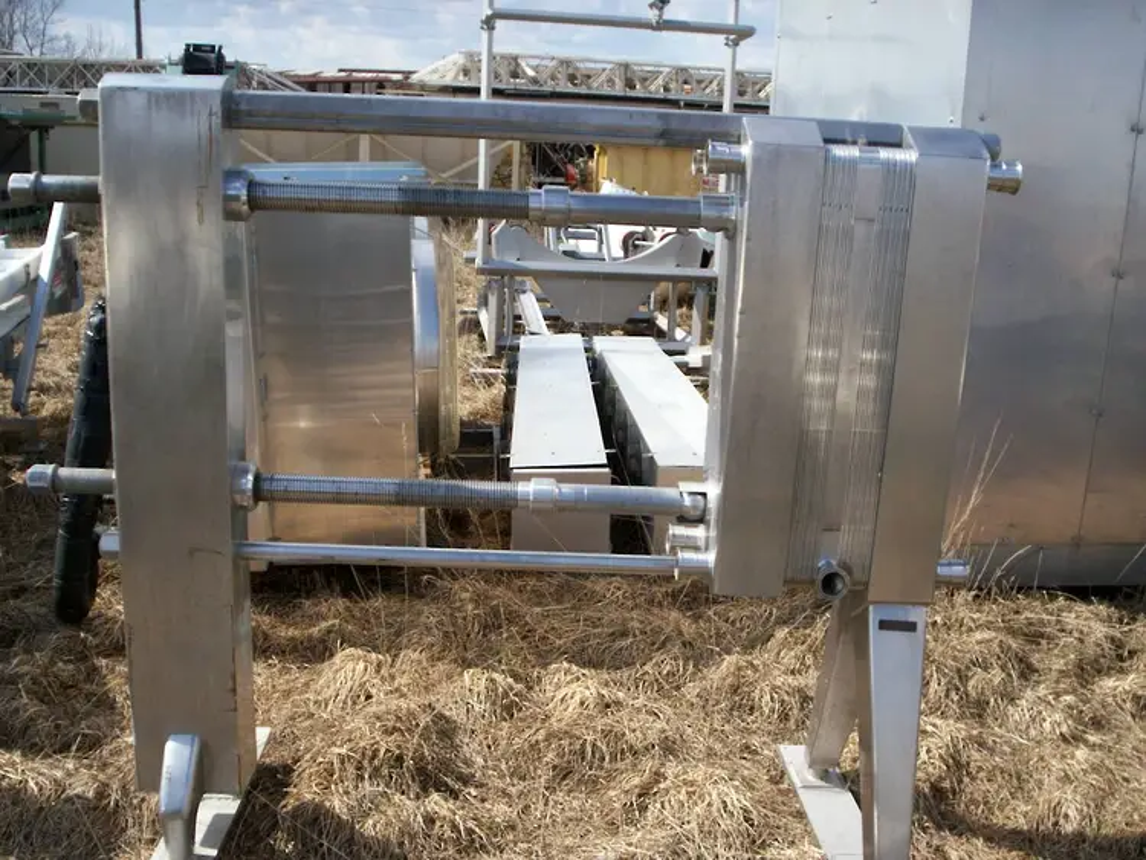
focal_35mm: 36
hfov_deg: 51.3
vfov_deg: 39.7
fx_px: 1192
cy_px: 430
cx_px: 573
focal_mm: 5.9
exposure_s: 1/560
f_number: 4.5
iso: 100
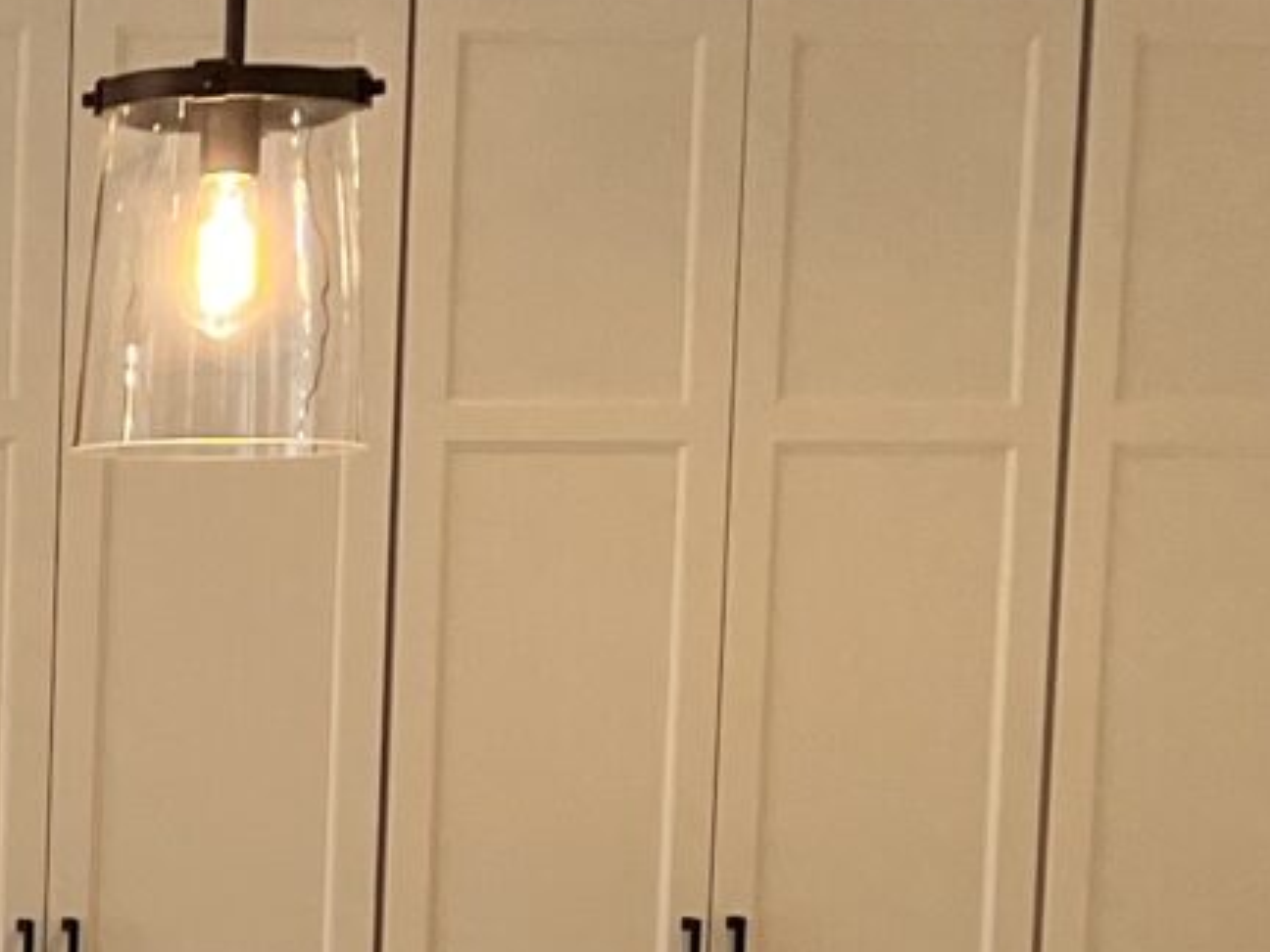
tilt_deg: -8.8
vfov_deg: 9.1
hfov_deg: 12.0
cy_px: 1786
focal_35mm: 154
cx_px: -882
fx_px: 5650
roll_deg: +0.0
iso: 80
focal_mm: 5.1
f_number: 1.6
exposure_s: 1/120
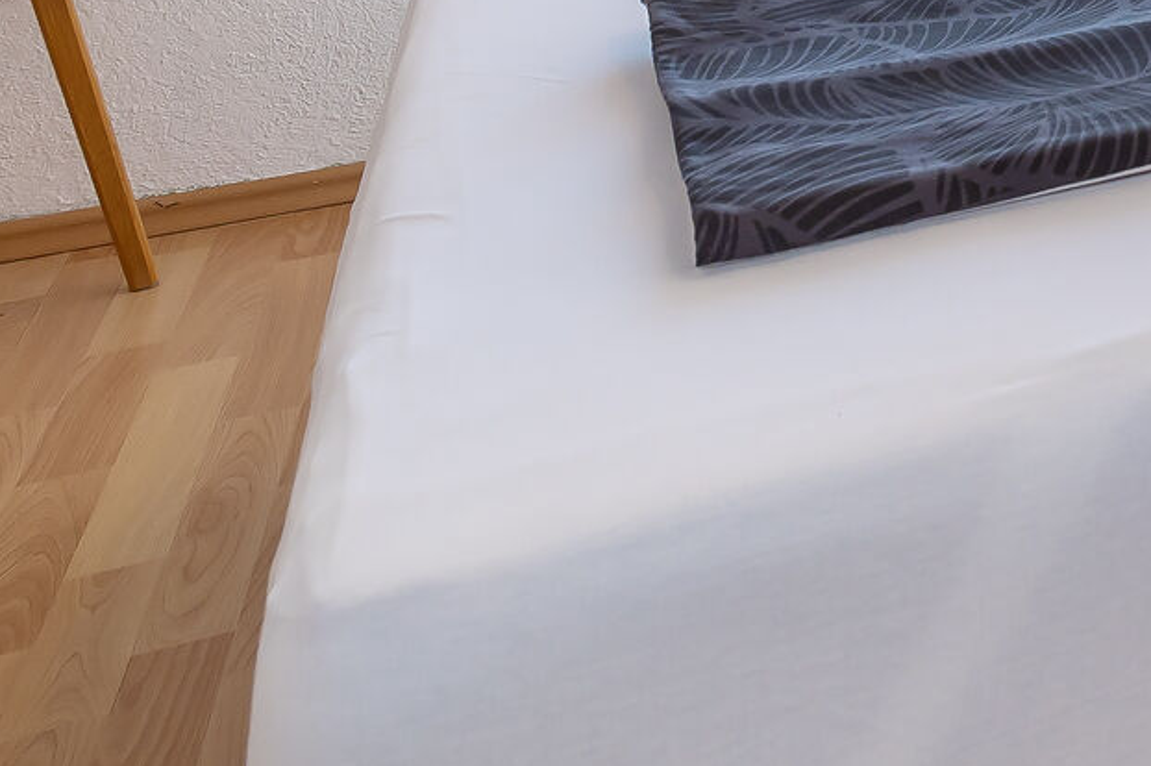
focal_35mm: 63
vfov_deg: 17.2
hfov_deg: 22.1
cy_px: -656
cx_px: 1984
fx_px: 2013
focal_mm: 14
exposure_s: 1/13
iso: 100
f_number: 7.1
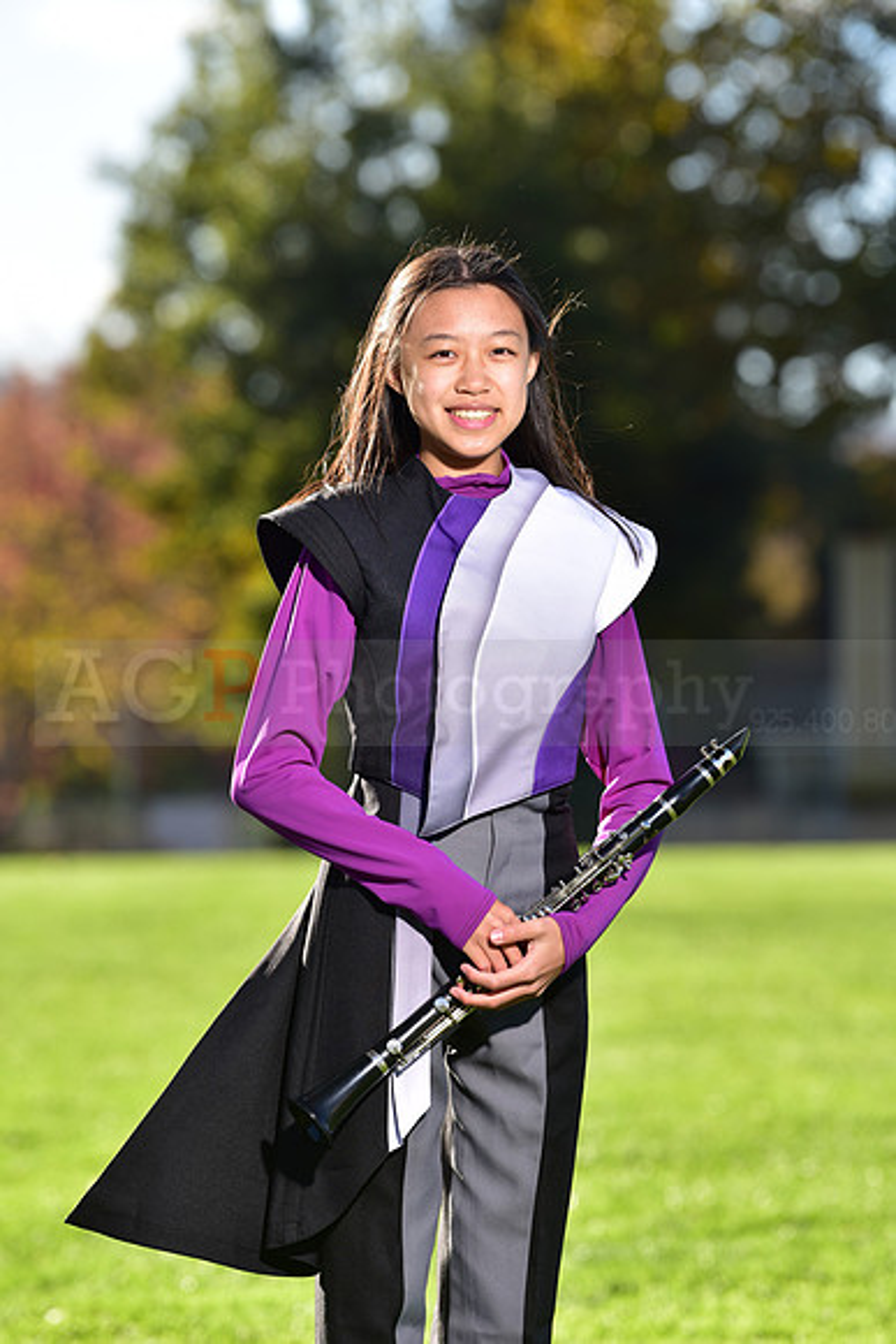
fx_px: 7462
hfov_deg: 6.9
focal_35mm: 200
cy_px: 672
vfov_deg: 10.3
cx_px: 448
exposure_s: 1/250
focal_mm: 200
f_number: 5
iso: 80
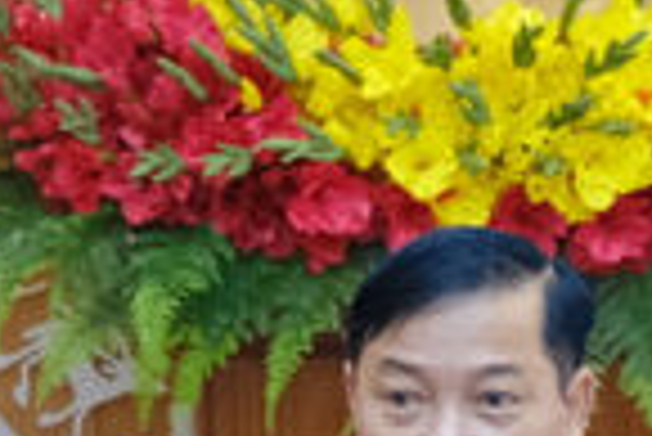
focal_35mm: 743
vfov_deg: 1.9
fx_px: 13470
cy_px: 301
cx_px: 378
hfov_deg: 2.8
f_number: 4
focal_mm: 80
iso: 2000
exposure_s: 1/180
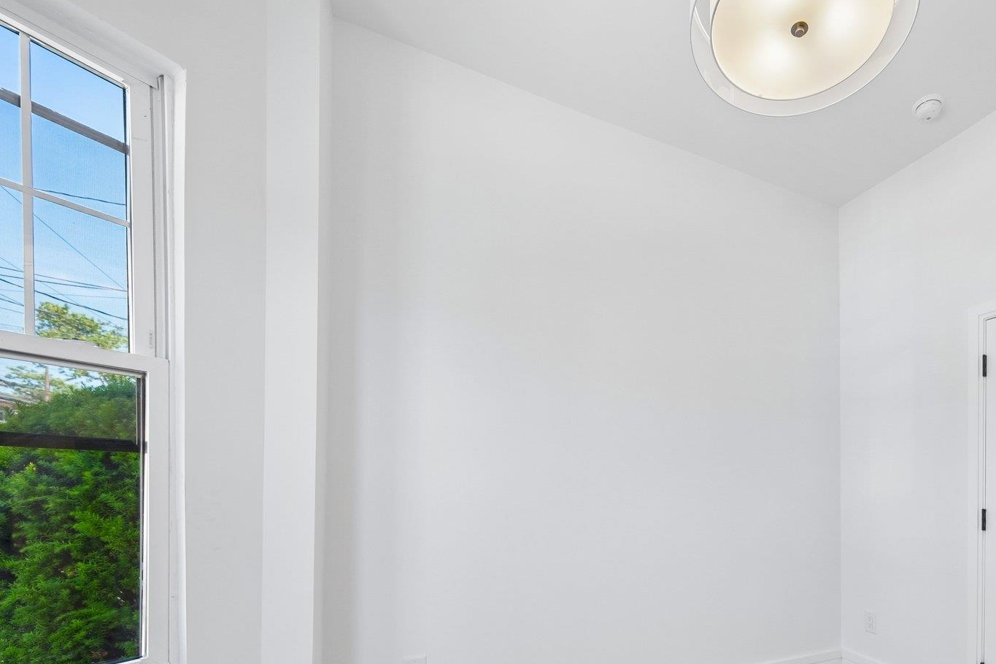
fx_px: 498
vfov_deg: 64.1
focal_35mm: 18
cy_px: 484
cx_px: 683
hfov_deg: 86.1
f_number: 4
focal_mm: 8
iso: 320
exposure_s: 1/160
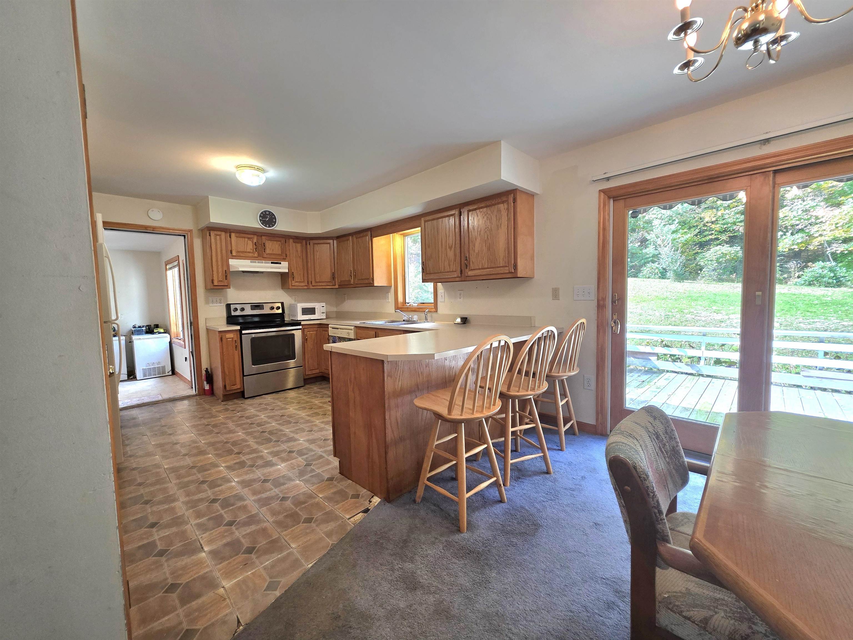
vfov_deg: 89.9
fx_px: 320
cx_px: 426
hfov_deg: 106.2
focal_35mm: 13
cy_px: 320
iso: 160
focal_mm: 2.2
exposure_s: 1/120
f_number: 1.9
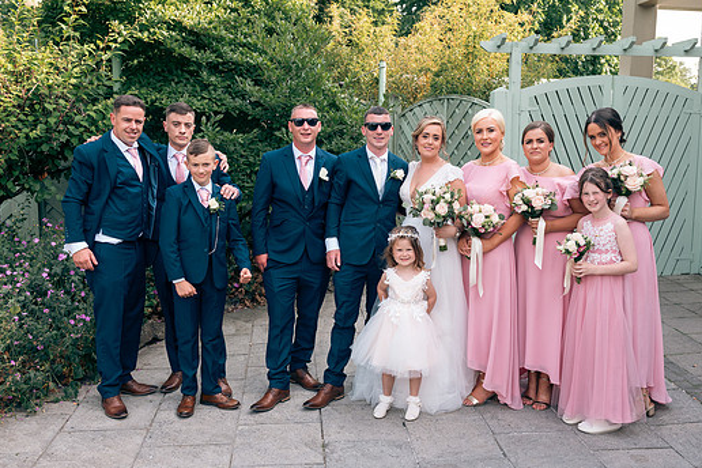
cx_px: 392
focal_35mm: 36
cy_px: 229
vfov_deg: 36.9
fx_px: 702
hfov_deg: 53.0
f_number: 5.6
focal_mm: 32
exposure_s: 1/100
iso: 100
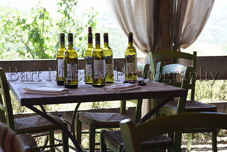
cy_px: 76
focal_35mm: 75
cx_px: 114
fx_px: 473
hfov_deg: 27.0
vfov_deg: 18.2
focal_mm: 75
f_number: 7.1
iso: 400
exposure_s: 1/125
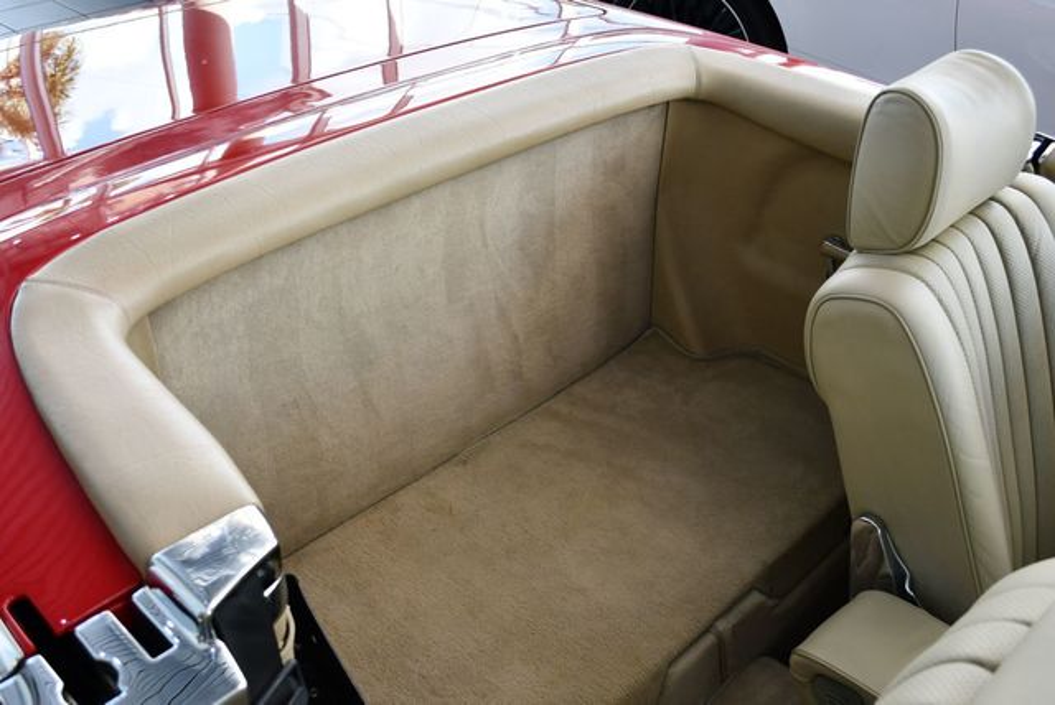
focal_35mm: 36
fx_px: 1056
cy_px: 352
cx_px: 528
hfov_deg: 53.1
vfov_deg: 36.9
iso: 450
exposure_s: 1/250
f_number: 3.5
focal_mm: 18
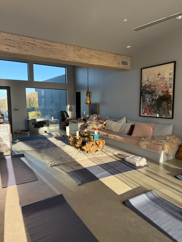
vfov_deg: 71.6
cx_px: 91
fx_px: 168
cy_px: 121
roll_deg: -0.2
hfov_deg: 56.8
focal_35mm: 24
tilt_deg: -7.0
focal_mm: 6.76
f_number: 1.78
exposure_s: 1/602
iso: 100
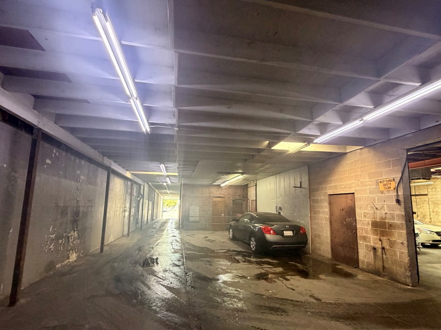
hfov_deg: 94.5
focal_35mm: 16
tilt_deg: +6.7
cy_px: 181
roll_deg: -1.6
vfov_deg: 77.9
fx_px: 204
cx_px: 217
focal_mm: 2.22
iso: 400
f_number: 2.2
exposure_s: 1/60
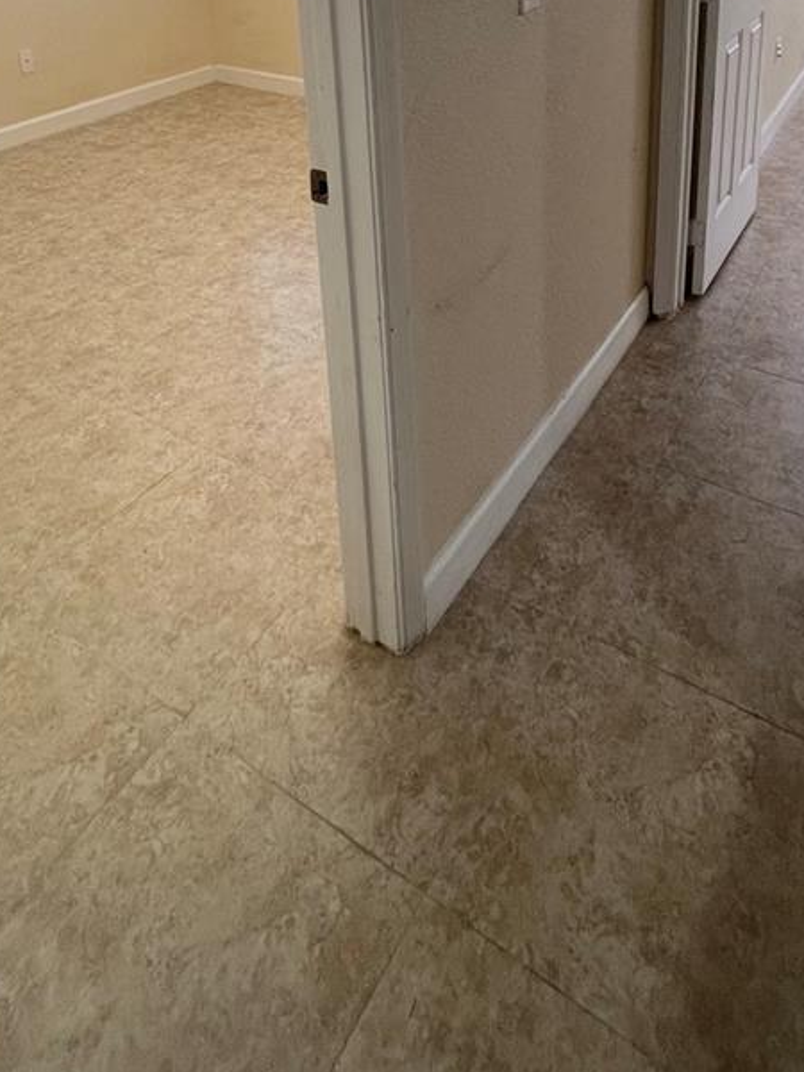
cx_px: 465
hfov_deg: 52.8
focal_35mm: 26
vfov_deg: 56.2
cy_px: 71
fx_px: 805
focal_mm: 1.57
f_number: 1.8
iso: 125
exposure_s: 1/60
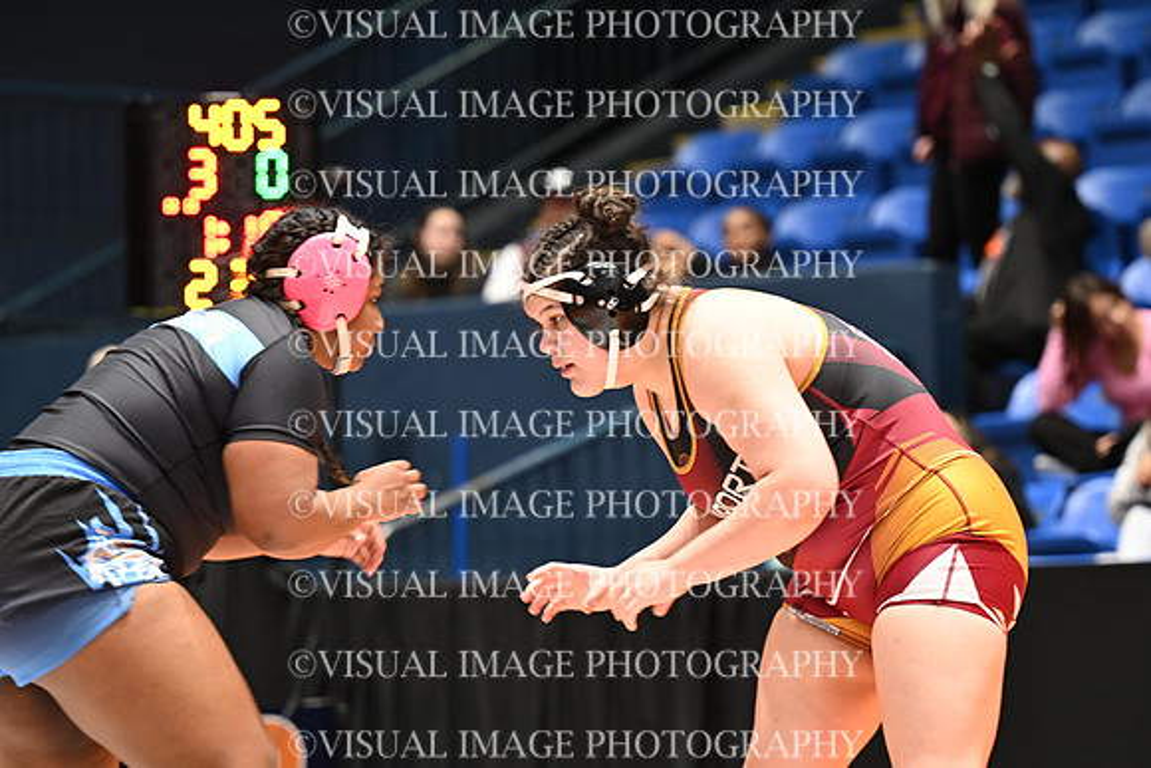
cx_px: 576
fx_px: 5980
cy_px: 384
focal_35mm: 187
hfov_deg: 11.0
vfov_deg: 7.3
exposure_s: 1/120
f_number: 2.8
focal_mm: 125
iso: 1000
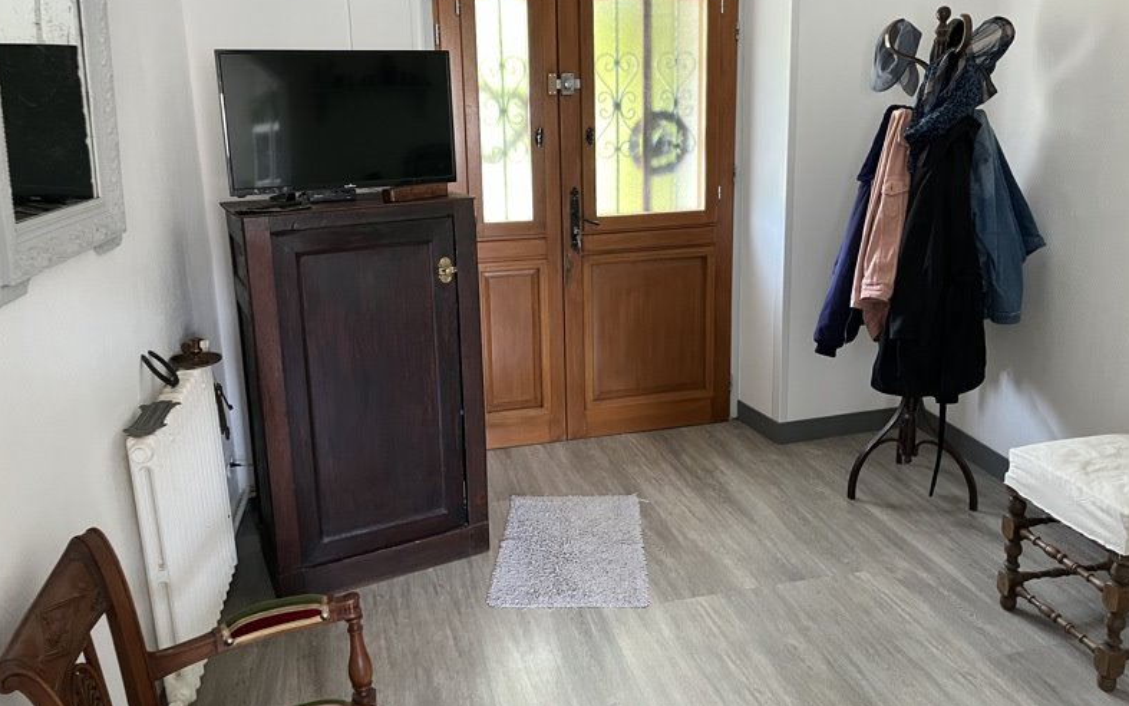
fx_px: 862
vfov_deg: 44.3
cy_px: 283
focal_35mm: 28
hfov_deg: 66.5
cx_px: 561
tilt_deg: -12.3
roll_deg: +1.6
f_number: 1.6
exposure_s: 1/60
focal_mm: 5.1
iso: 320
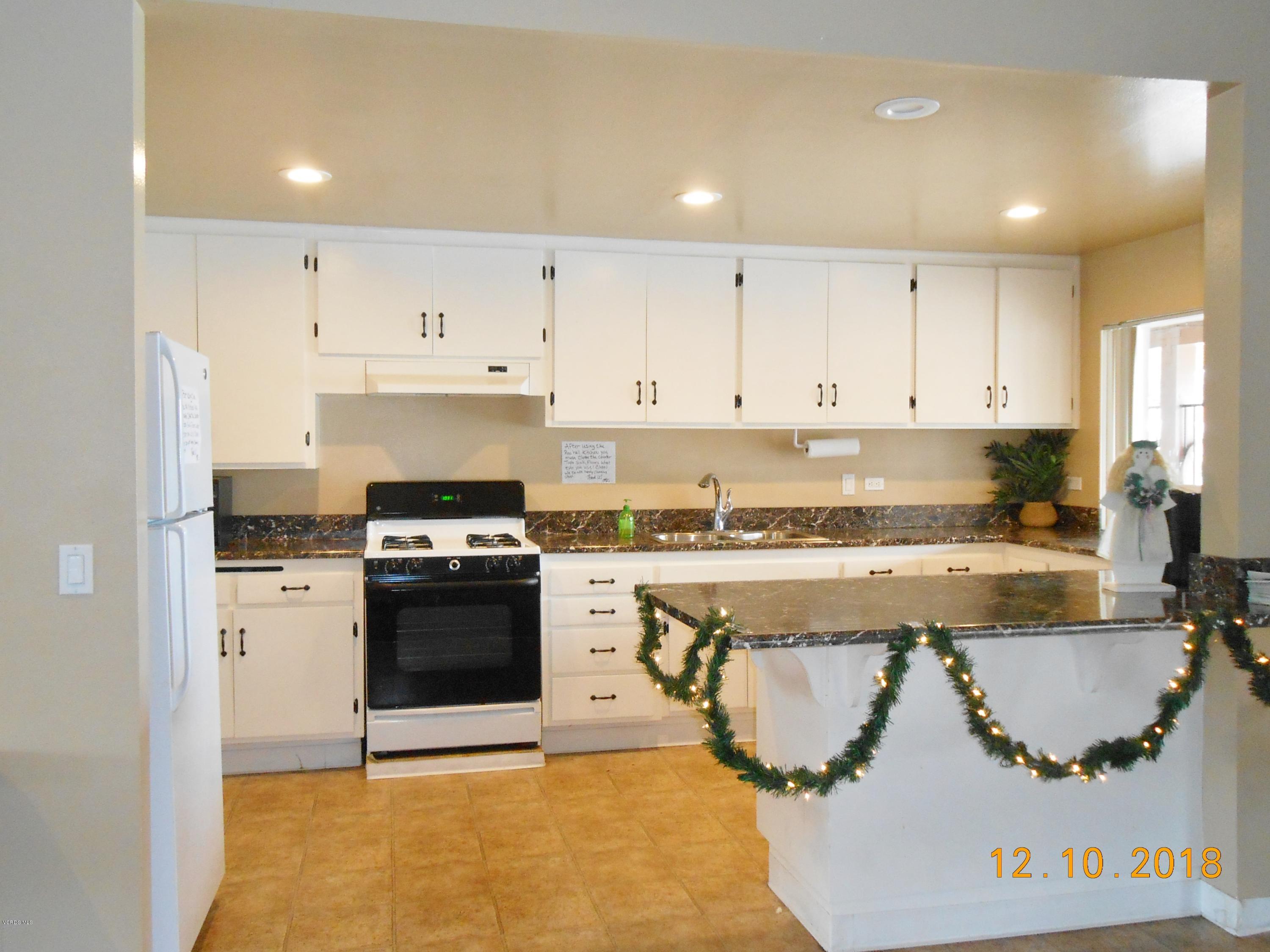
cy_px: 476
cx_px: 635
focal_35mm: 30
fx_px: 1101
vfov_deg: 46.8
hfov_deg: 60.0
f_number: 3.8
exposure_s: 1/30
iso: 400
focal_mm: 5.3
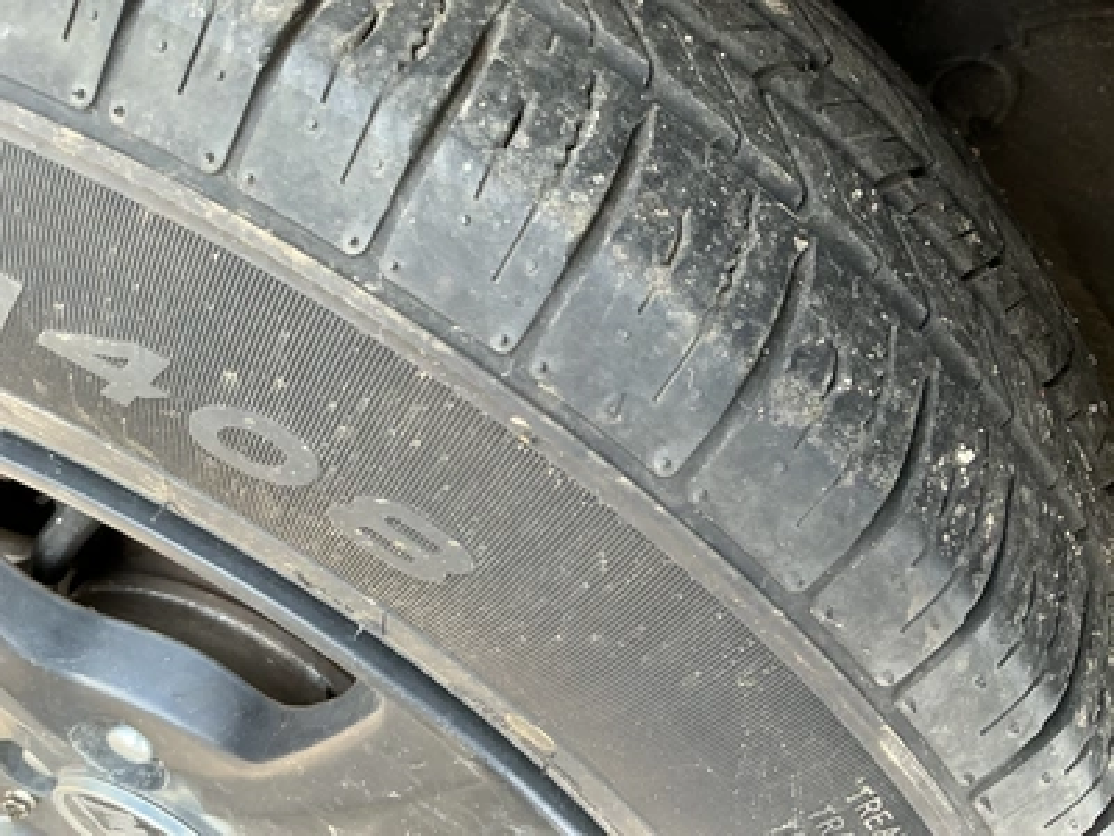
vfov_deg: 49.7
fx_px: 901
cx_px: 557
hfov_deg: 63.4
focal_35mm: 28
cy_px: 418
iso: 32
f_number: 1.8
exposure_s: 1/132
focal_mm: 3
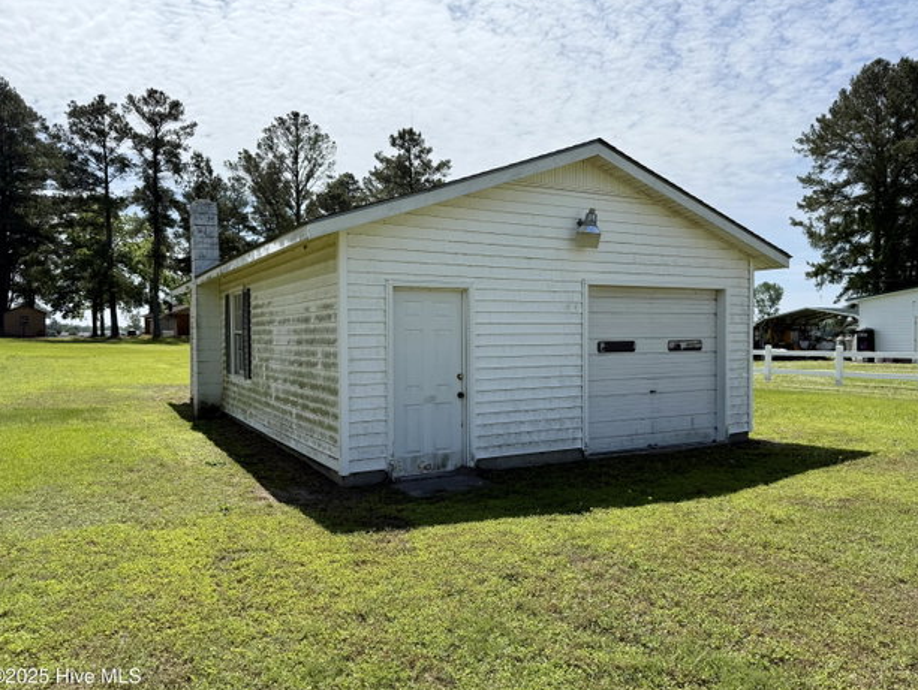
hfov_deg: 69.3
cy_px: 350
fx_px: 664
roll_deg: +0.4
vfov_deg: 55.0
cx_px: 466
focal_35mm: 25
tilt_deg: -1.7
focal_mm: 6.76
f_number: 1.78
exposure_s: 1/7353
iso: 80
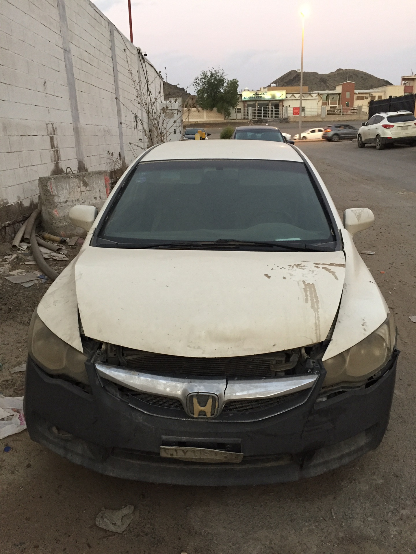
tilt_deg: -15.1
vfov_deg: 61.7
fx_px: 465
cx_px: 208
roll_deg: +1.4
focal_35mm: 29
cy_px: 277
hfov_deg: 48.2
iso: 125
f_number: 2.2
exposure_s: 1/30
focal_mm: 4.15
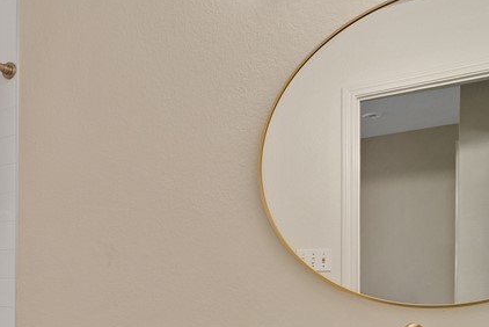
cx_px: 34
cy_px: 285
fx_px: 489
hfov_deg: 46.9
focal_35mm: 36
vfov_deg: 35.1
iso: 200
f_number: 8
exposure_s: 1/4
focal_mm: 14
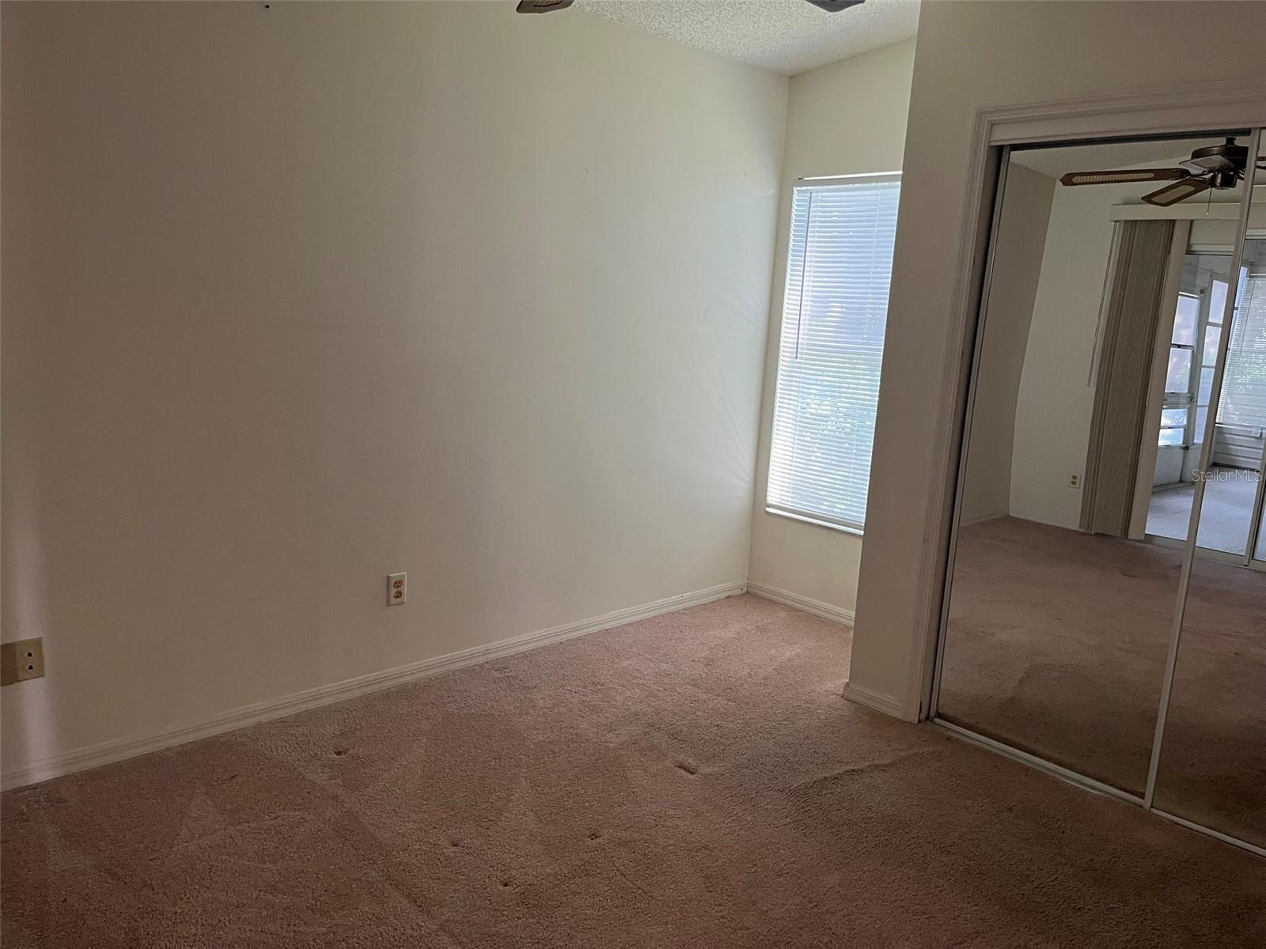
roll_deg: -2.6
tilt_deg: -11.5
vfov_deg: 53.1
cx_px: 633
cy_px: 474
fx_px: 951
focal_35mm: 26
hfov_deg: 67.3
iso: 250
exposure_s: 1/60
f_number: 1.6
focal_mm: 5.1
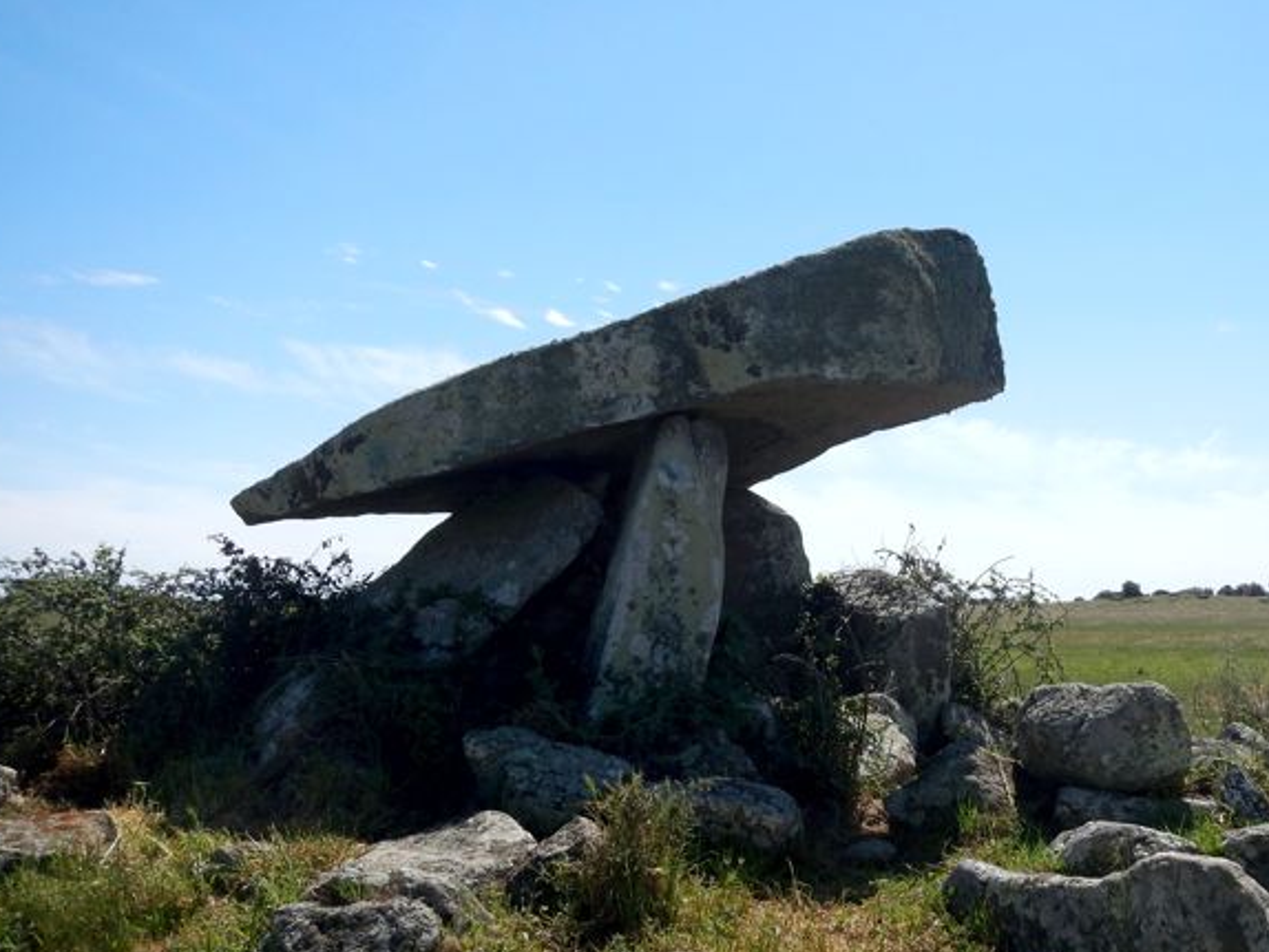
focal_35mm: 39
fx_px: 1430
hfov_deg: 47.3
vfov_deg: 36.4
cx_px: 816
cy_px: 641
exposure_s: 1/1250
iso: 125
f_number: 3.9
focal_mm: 5
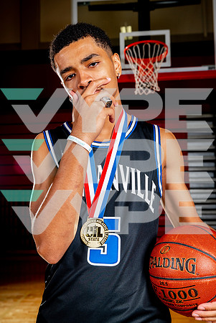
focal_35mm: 38
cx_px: 108
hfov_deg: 35.1
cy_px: 162
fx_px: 341
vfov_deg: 50.7
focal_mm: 38
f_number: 5.6
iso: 100
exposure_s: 1/125
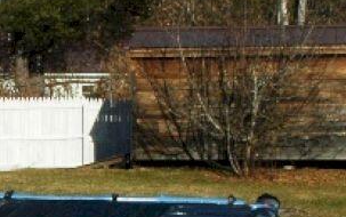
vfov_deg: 6.4
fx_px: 1930
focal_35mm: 205
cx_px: -220
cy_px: 146
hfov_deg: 9.8
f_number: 18
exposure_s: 1/250
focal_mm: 27
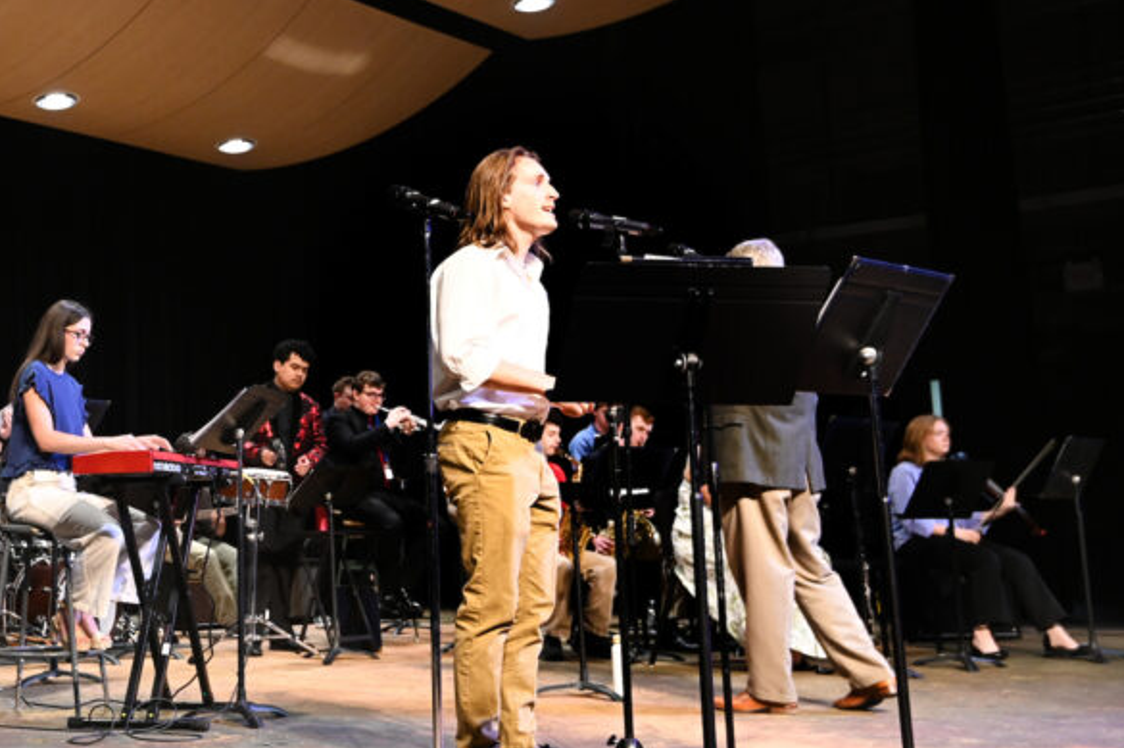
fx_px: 1529
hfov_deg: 38.7
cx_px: 211
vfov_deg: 27.4
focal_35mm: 49
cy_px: 286
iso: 3200
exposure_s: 1/160
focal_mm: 28
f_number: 4.5
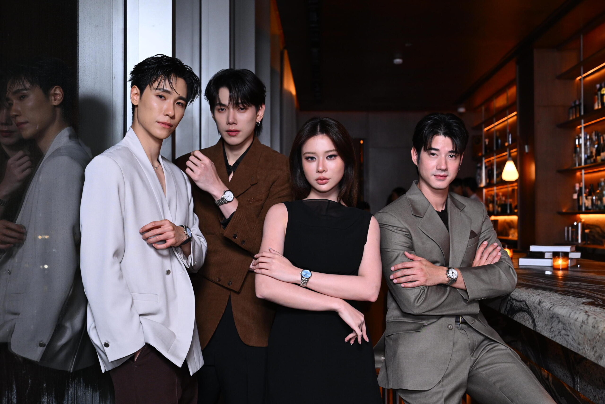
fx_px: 773
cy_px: 202
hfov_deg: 42.7
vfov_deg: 29.2
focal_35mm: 46
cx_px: 302
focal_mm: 46
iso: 2000
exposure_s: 1/60
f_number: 5
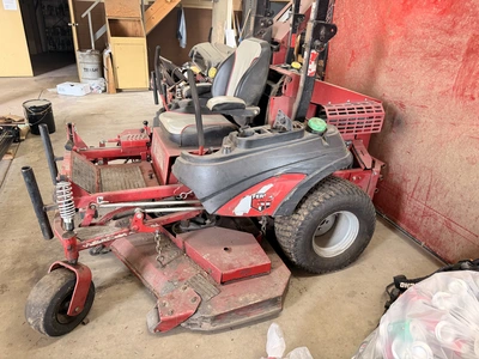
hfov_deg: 71.6
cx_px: 240
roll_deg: -3.0
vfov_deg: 56.8
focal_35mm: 24
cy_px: 180
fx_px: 332
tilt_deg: -26.9
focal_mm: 6.76
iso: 250
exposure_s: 1/60
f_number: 1.78
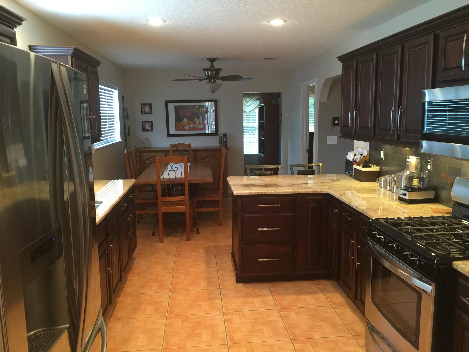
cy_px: 176
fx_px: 393
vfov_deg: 48.2
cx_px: 234
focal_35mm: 29
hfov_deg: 61.7
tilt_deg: -6.8
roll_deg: -0.2
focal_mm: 4.15
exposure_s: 1/15
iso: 100
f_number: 2.2
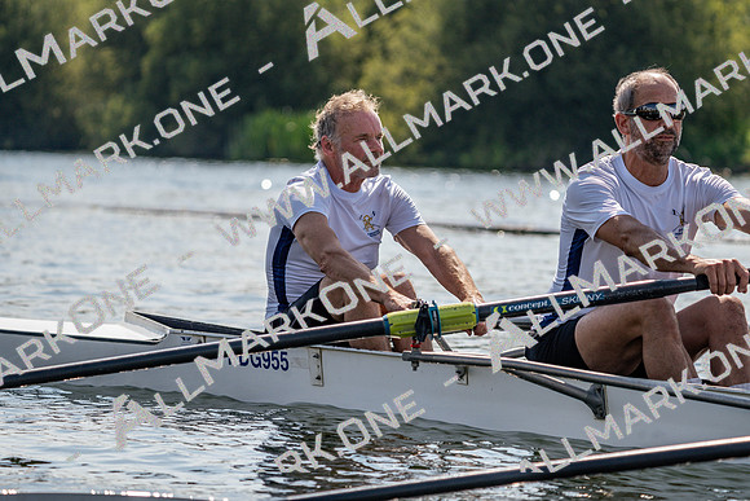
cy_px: 250
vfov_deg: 6.9
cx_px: 375
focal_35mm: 200
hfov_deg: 10.3
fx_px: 4167
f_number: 5.6
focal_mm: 200
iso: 160
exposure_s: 1/1600
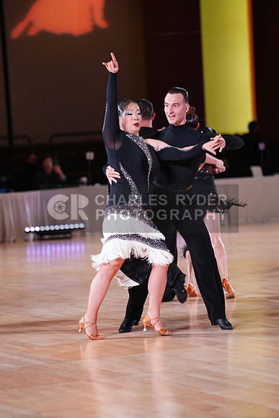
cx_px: 140
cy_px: 209
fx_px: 1859
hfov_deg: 8.6
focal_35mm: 160
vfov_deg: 12.8
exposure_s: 1/400
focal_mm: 160
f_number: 2.8
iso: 2000
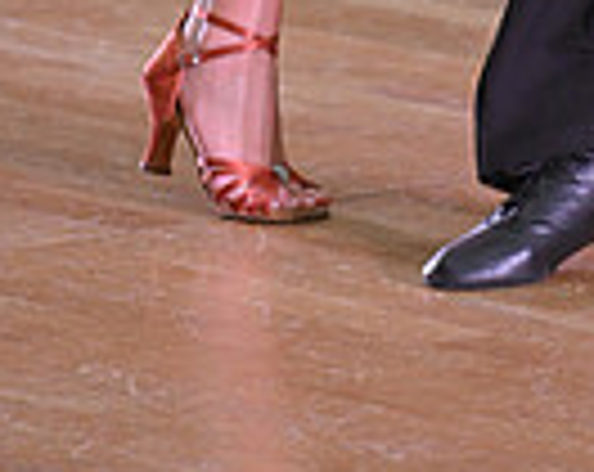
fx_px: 9788
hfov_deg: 3.5
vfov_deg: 2.7
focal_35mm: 558
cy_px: -800
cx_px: 754
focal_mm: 135
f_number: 5
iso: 2000
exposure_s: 1/320
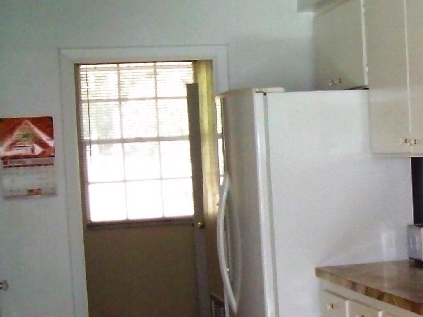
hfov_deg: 21.1
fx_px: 1099
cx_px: 420
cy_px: 281
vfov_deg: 16.2
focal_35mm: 90
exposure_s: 1/64
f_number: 2.7
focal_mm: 6
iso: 160
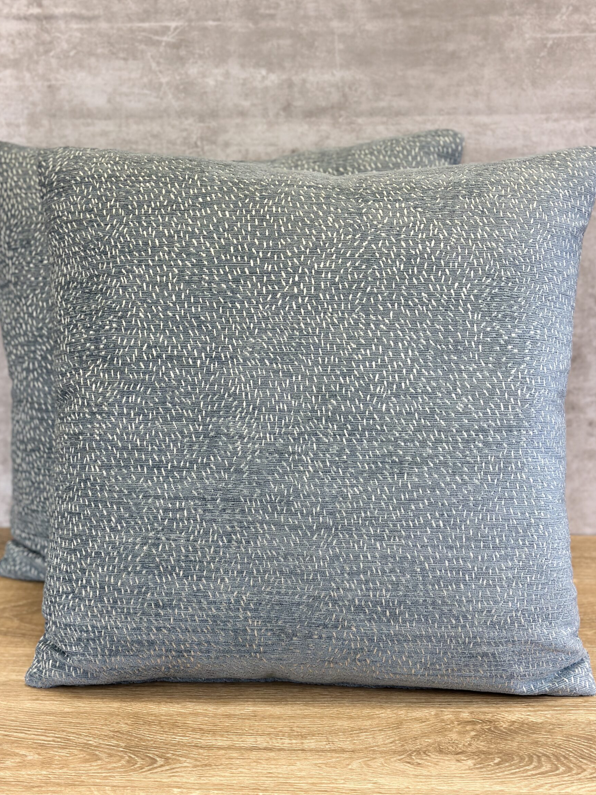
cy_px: 392
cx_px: 277
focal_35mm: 53
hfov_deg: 27.5
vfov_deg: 36.2
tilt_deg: -15.5
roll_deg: +0.3
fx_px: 1216
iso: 80
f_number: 1.78
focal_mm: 6.86
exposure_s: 1/120
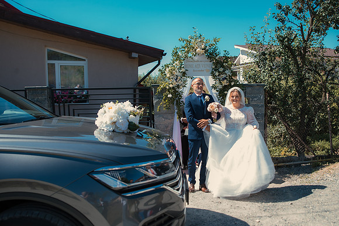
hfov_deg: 67.8
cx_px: 189
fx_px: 251
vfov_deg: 48.2
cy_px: 100
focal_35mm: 27
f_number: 3.5
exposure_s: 1/500
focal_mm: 24
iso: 200
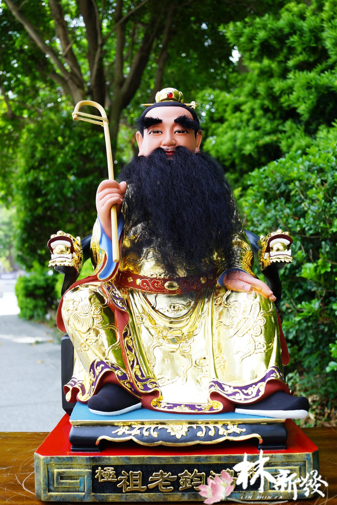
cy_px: 252
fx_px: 505
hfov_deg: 36.9
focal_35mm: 36
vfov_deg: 53.1
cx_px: 173
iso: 200
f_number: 7.1
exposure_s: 1/125
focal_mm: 35
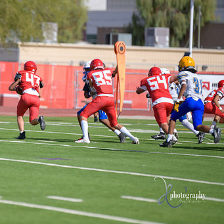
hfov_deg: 5.5
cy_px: 98
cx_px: 34
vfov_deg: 5.5
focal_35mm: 318
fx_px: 2328
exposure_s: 1/3200
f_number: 2.8
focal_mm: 220
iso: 200
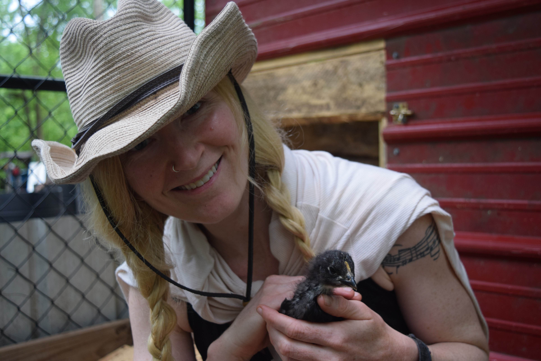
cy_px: 180
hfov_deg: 47.9
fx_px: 609
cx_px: 270
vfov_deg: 33.0
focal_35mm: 40
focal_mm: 27
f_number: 4.5
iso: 400
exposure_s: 1/80
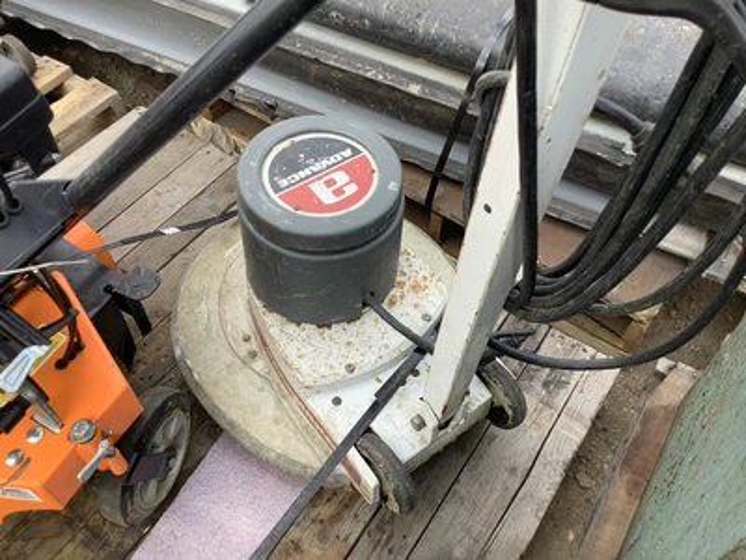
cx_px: 373
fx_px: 668
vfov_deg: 45.4
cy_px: 280
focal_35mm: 31
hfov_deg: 58.4
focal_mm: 3.3
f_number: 2.4
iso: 40
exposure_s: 1/120
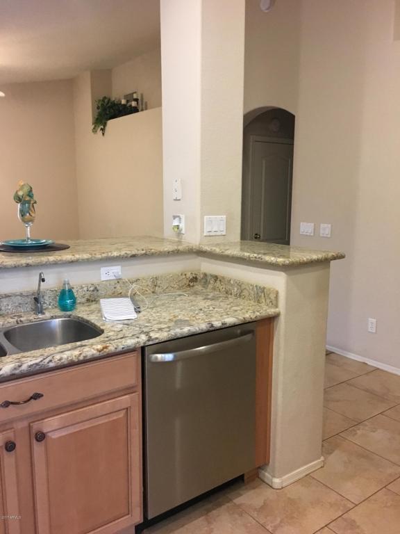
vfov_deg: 61.7
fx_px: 447
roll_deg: -0.1
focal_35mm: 29
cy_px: 267
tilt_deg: -8.7
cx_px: 200
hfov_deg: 48.2
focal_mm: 4.15
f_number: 2.2
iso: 200
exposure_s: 1/30
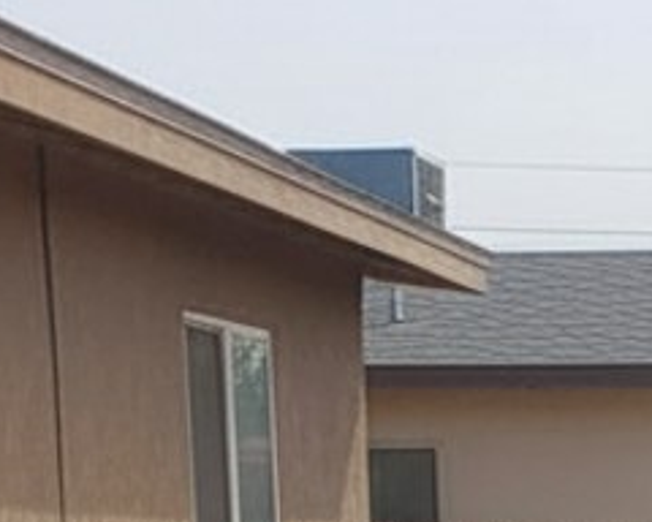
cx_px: 918
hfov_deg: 15.4
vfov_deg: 10.2
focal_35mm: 117
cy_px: 1498
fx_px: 2258
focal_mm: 6.8
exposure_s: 1/1117
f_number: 1.78
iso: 626
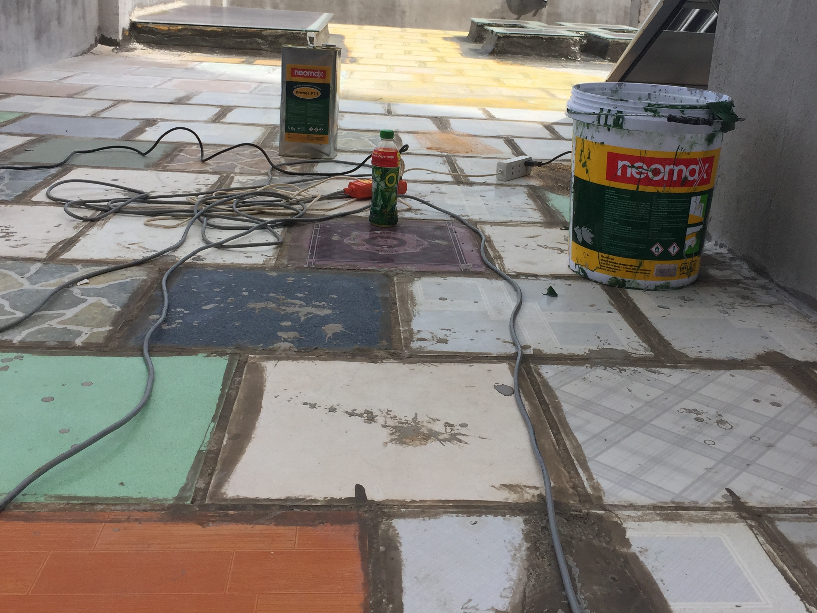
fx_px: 920
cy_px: 213
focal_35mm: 39
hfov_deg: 47.8
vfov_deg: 36.5
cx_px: 436
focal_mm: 4.15
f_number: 2.2
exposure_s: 1/2475
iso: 32
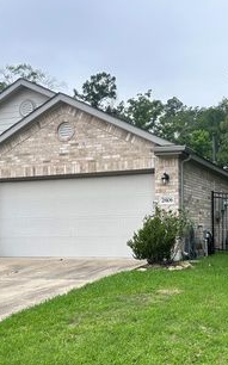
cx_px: 158
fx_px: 448
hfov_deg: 28.3
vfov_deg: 44.4
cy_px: 194
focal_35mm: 45
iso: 50
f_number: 1.5
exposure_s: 1/3257
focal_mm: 5.7
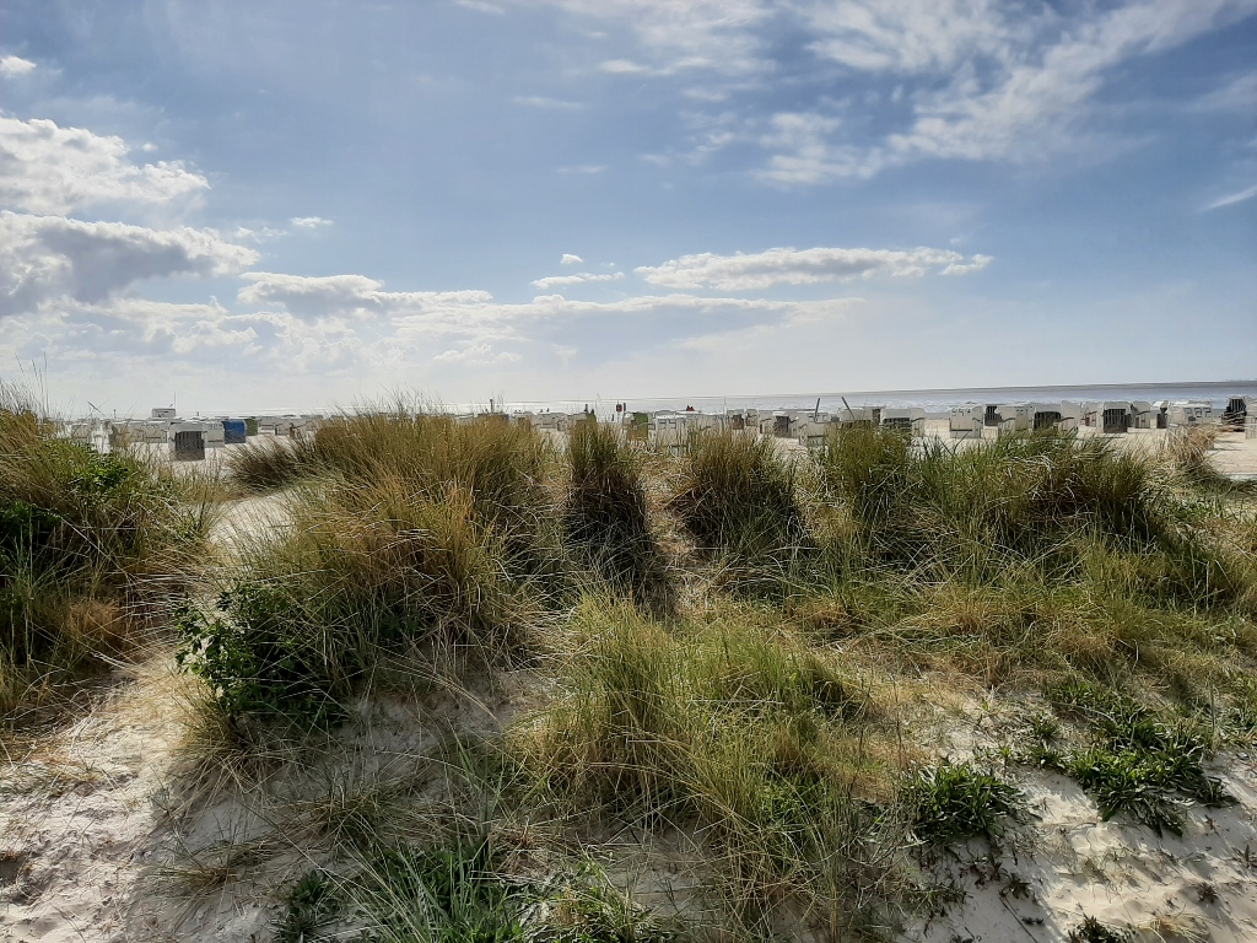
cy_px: 472
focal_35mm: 26
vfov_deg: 53.1
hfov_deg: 67.3
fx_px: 944
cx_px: 628
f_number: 1.7
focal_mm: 3.93
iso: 40
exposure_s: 1/7246
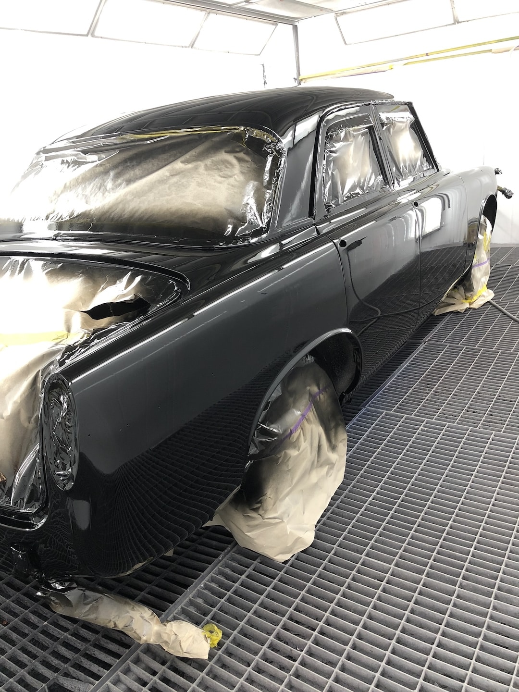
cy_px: 346
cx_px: 260
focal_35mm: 28
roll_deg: +6.0
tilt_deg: -19.6
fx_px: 560
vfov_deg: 63.4
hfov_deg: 49.7
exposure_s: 1/17
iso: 50
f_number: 1.8
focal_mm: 4
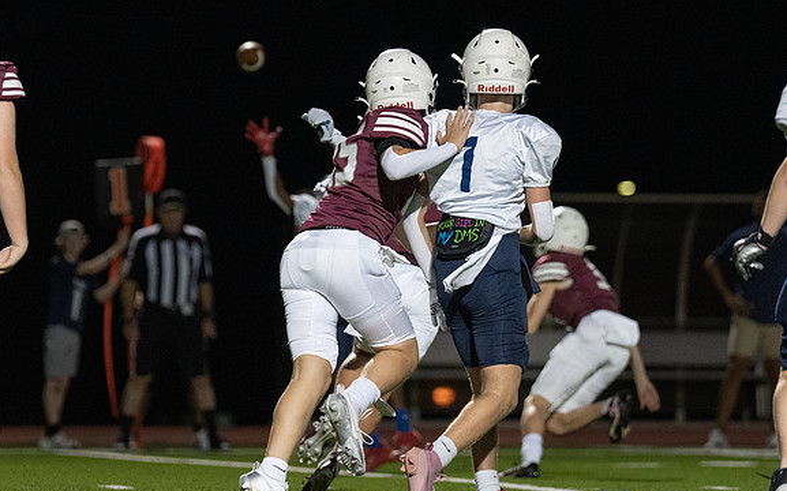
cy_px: 207
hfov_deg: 6.1
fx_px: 7418
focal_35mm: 346
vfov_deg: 3.8
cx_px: 361
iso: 3200
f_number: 2.8
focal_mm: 173
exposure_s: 1/1000
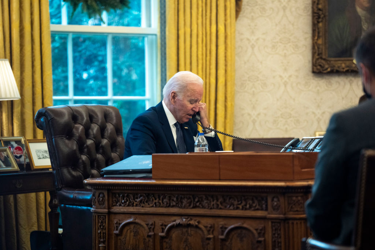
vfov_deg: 12.7
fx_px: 1125
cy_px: 125
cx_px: 188
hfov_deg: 18.9
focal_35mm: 108
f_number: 2.8
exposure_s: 1/250
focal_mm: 108
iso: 2000
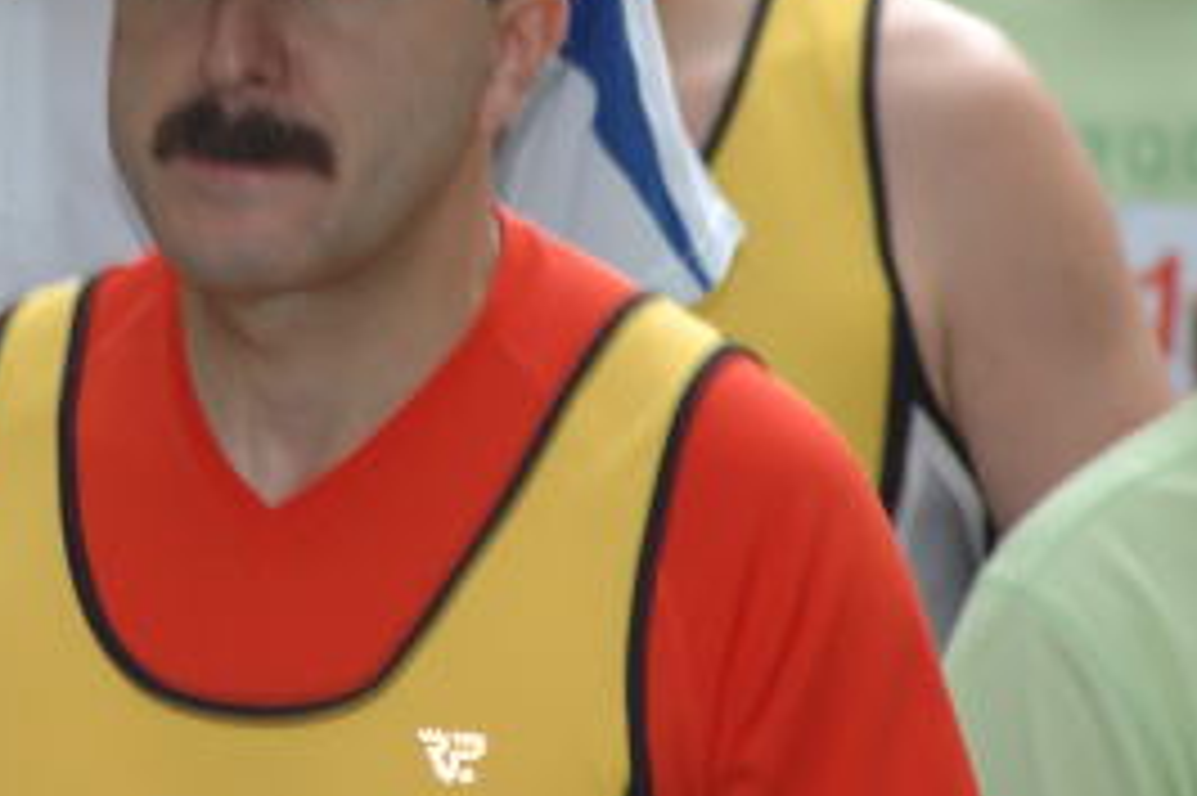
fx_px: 20070
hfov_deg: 3.4
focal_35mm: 604
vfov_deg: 2.3
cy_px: 20
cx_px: 207
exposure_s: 1/90
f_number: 4.8
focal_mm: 190
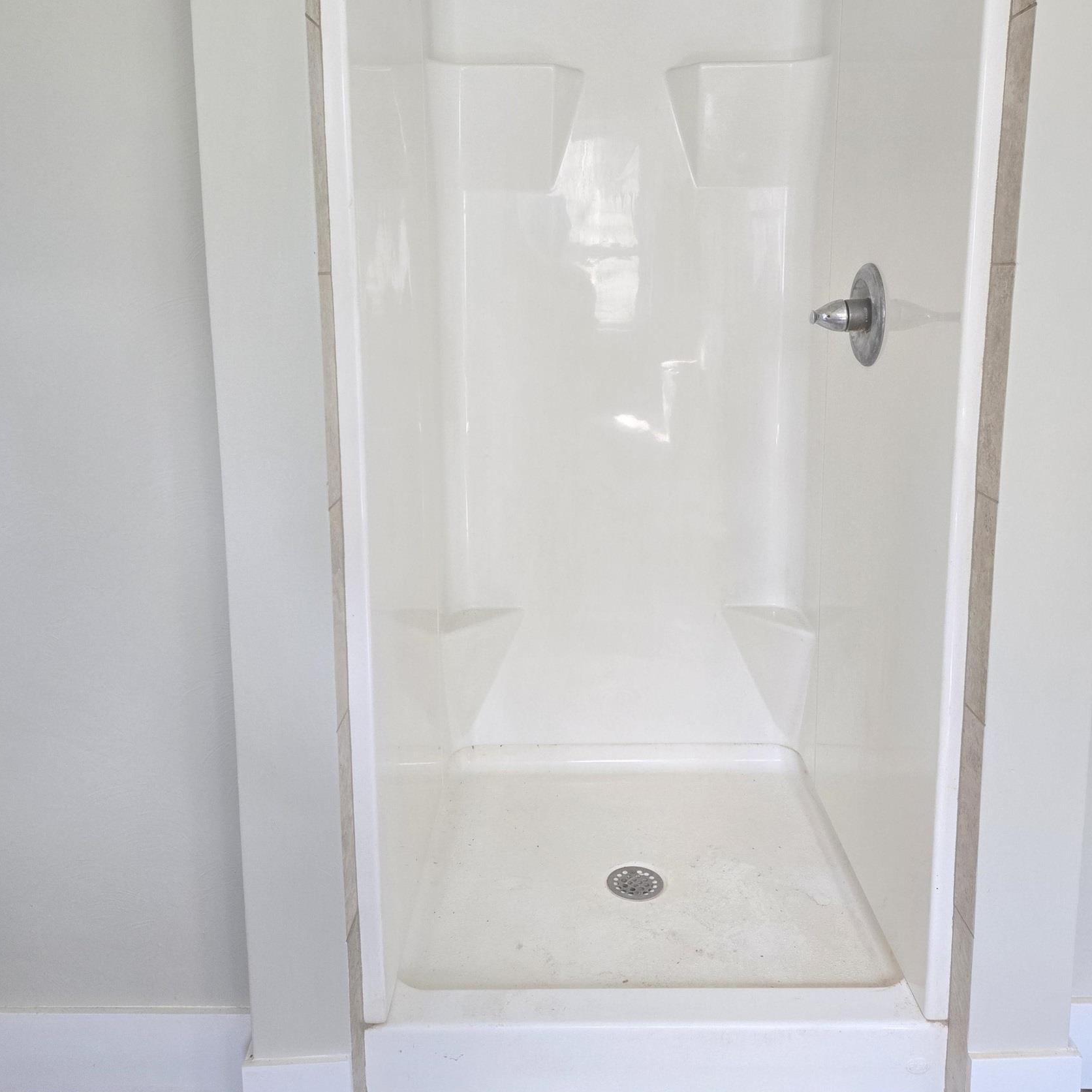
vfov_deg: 56.7
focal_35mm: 28
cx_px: 559
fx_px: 999
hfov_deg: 57.3
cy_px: 418
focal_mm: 5.4
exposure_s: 1/120
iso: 250
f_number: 1.8
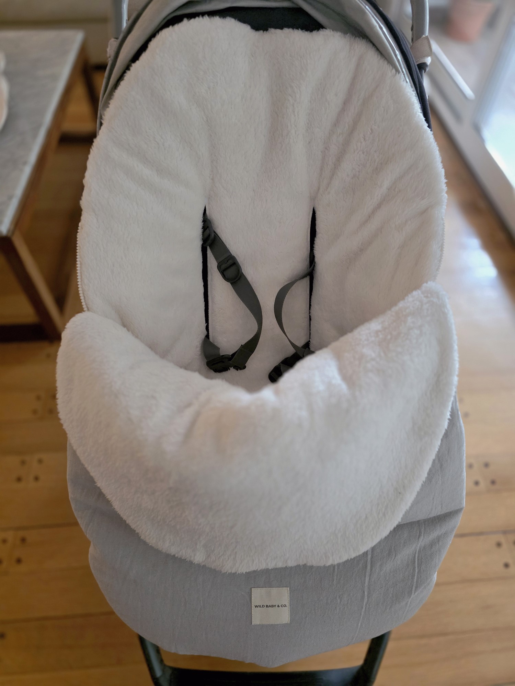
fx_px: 456
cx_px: 258
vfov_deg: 73.9
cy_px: 343
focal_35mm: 23
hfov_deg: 58.9
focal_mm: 6.3
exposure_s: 1/101
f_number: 1.7
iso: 1000
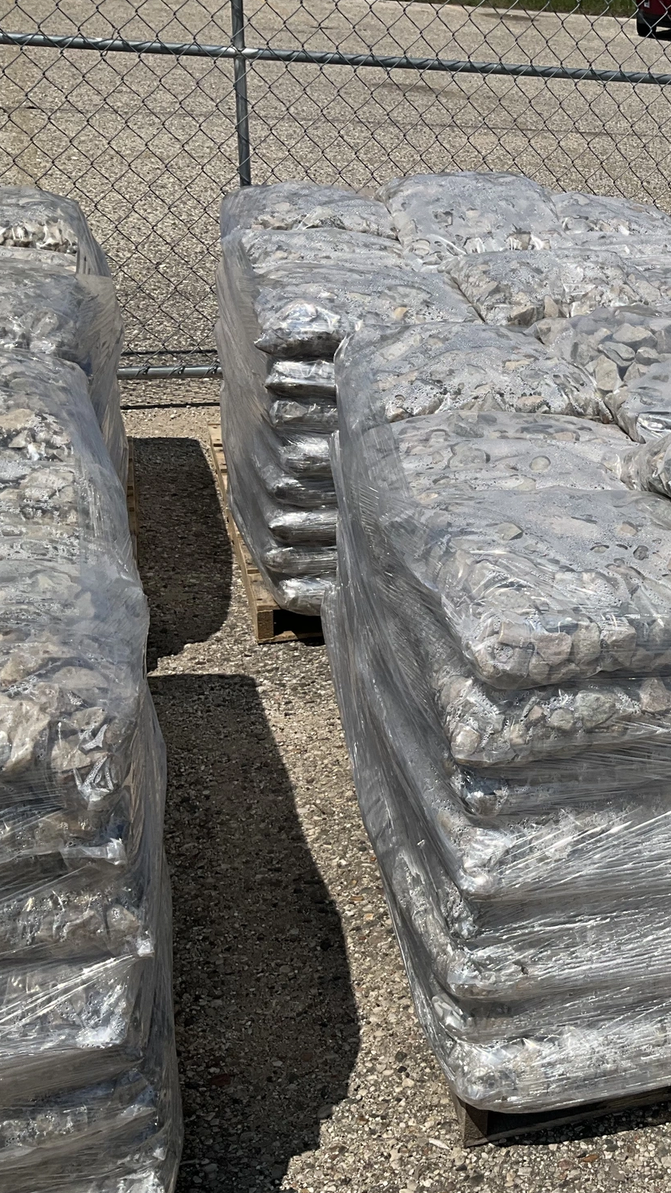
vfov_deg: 47.4
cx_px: 730
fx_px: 1360
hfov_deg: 25.7
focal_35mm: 43
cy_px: 592
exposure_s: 1/4405
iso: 25
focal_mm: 3
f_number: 1.8
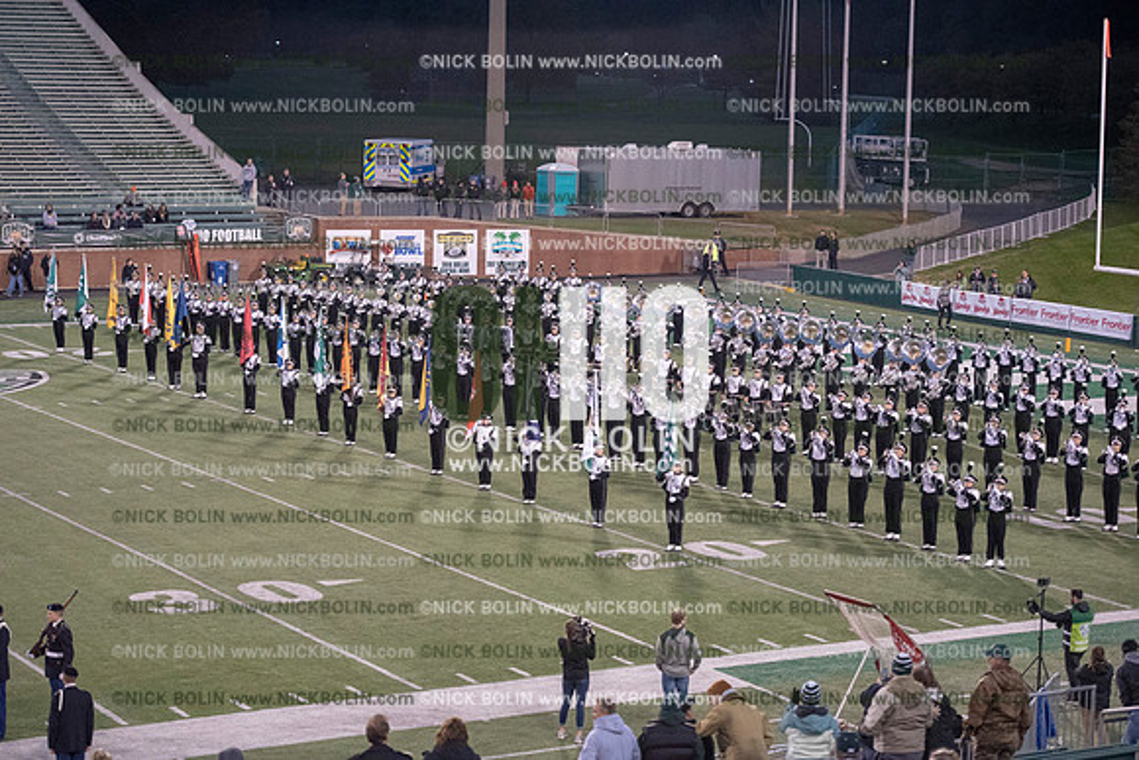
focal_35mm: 85
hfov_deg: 23.9
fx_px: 2690
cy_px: 380
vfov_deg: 16.1
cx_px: 570
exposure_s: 1/1250
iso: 5000
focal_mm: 85
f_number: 3.2
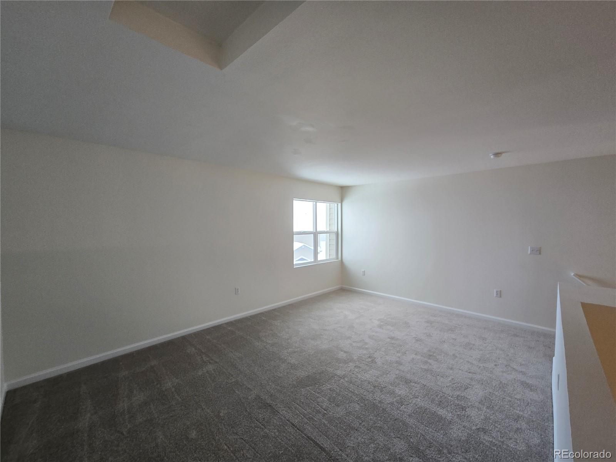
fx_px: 231
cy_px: 231
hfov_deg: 106.2
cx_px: 308
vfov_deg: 89.9
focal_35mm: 13
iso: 100
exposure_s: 1/60
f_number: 2.2
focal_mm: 2.2
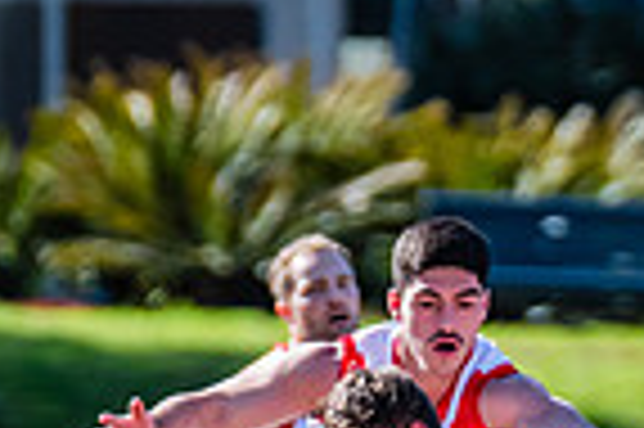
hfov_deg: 1.1
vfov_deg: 0.7
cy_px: 678
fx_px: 33735
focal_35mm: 1888
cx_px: 680
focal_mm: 440
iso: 1000
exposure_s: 1/2000
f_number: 5.6
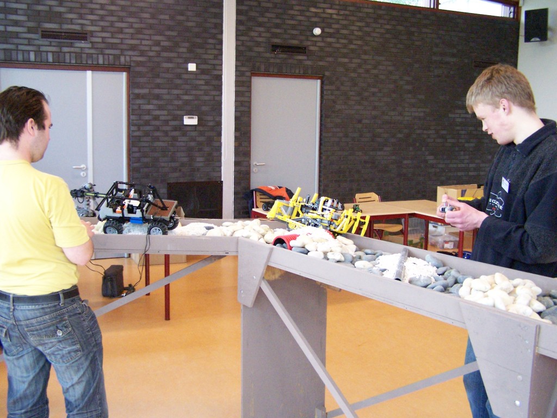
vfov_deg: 37.7
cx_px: 278
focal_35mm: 38
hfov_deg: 49.0
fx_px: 611
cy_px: 209
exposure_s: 1/60
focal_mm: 6.3
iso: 400
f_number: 2.8
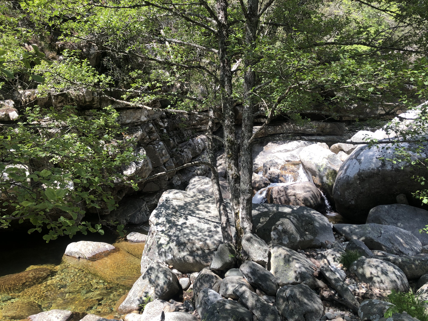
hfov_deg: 63.4
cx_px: 214
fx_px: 346
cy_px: 160
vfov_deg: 49.7
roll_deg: +0.7
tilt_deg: -2.9
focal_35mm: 28
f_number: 1.8
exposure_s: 1/489
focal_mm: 4
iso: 20
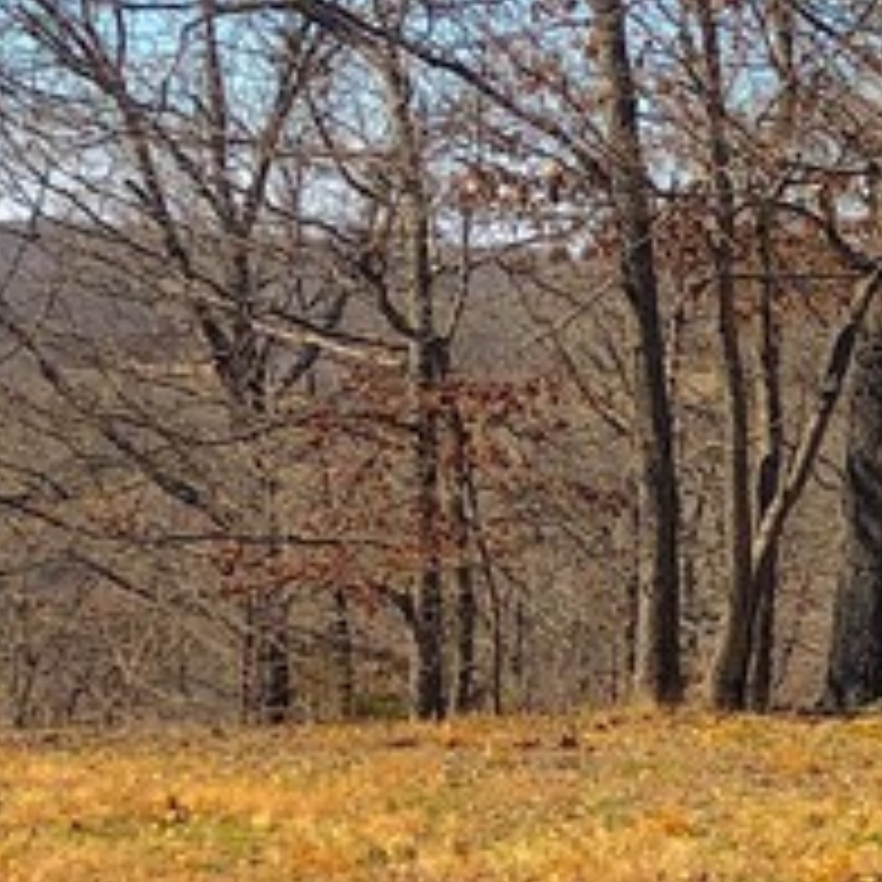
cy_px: 328
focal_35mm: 129
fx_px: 3719
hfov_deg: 11.5
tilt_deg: +0.7
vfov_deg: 13.5
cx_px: 2025
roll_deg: -1.0
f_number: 1.8
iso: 20
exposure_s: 1/1946
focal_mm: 4
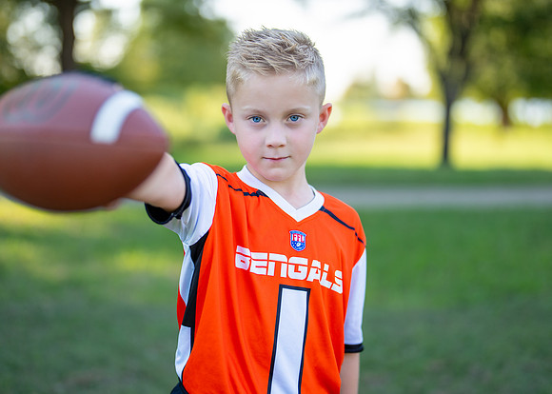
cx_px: 267
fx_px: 937
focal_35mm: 60
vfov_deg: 23.7
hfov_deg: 32.8
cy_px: 176
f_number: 1.2
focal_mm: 50
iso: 100
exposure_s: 1/1600
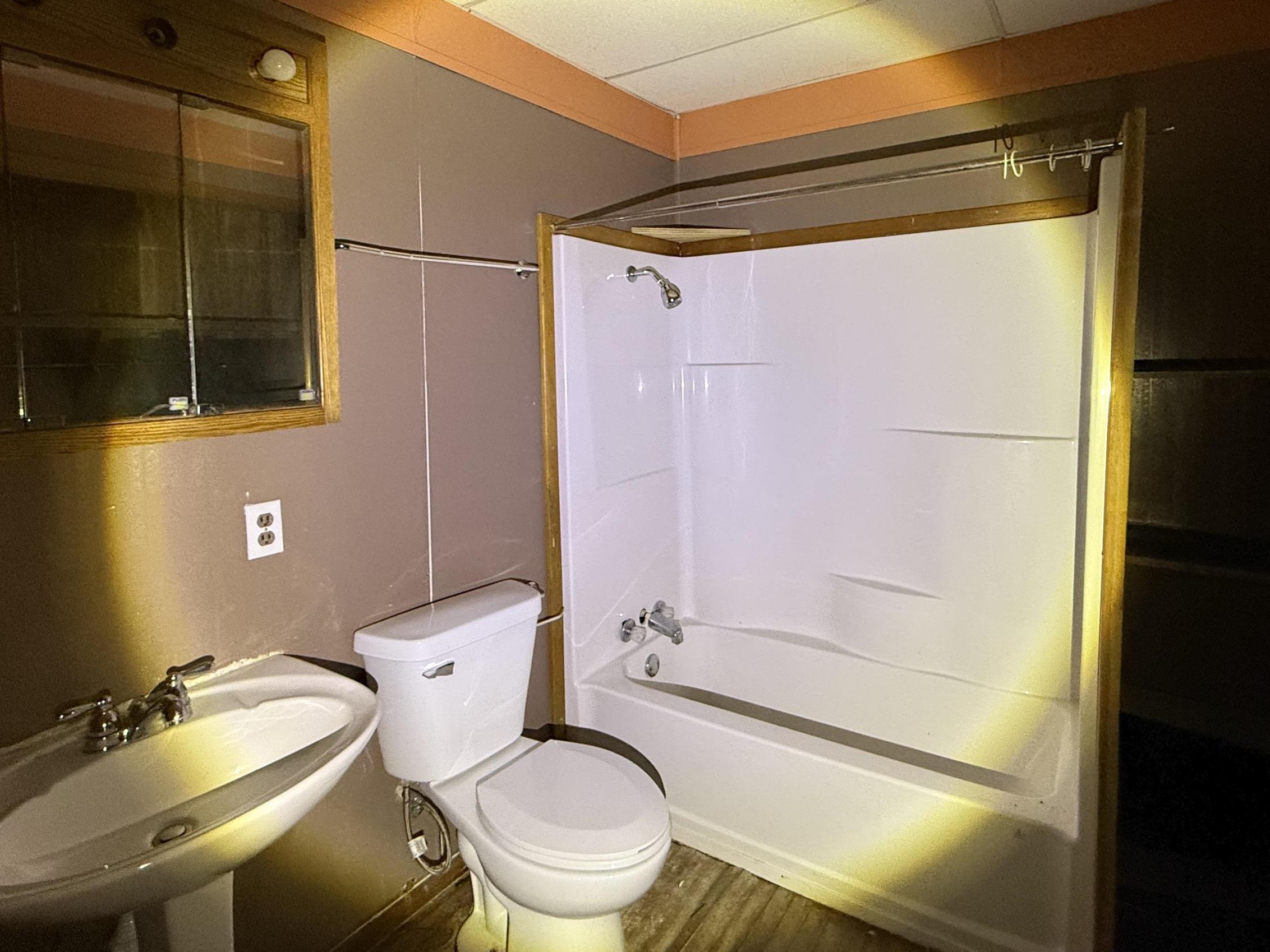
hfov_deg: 84.4
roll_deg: +0.8
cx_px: 702
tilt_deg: -3.3
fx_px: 697
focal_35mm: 19
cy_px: 382
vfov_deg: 68.0
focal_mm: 2.22
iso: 500
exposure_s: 1/60
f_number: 2.2
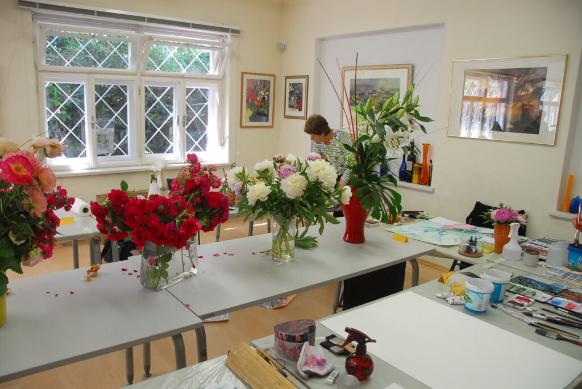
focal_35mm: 27
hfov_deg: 67.3
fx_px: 437
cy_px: 194
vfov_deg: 48.0
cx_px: 291
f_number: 4
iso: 800
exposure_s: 1/60
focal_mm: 18
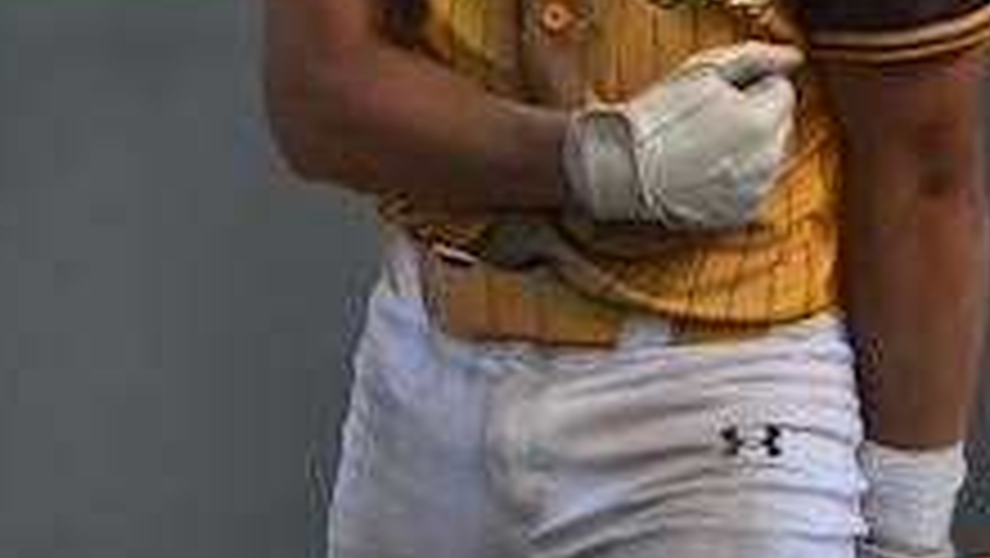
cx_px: 2196
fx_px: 31937
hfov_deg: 1.8
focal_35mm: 1216
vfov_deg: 1.0
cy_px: 508
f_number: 3.2
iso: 160
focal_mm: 170
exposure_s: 1/2000
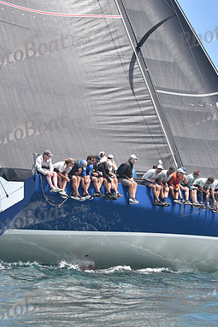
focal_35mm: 106
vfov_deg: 19.3
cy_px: 163
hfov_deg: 12.9
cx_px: 135
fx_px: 964
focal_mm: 70
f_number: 4.5
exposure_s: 1/800
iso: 320
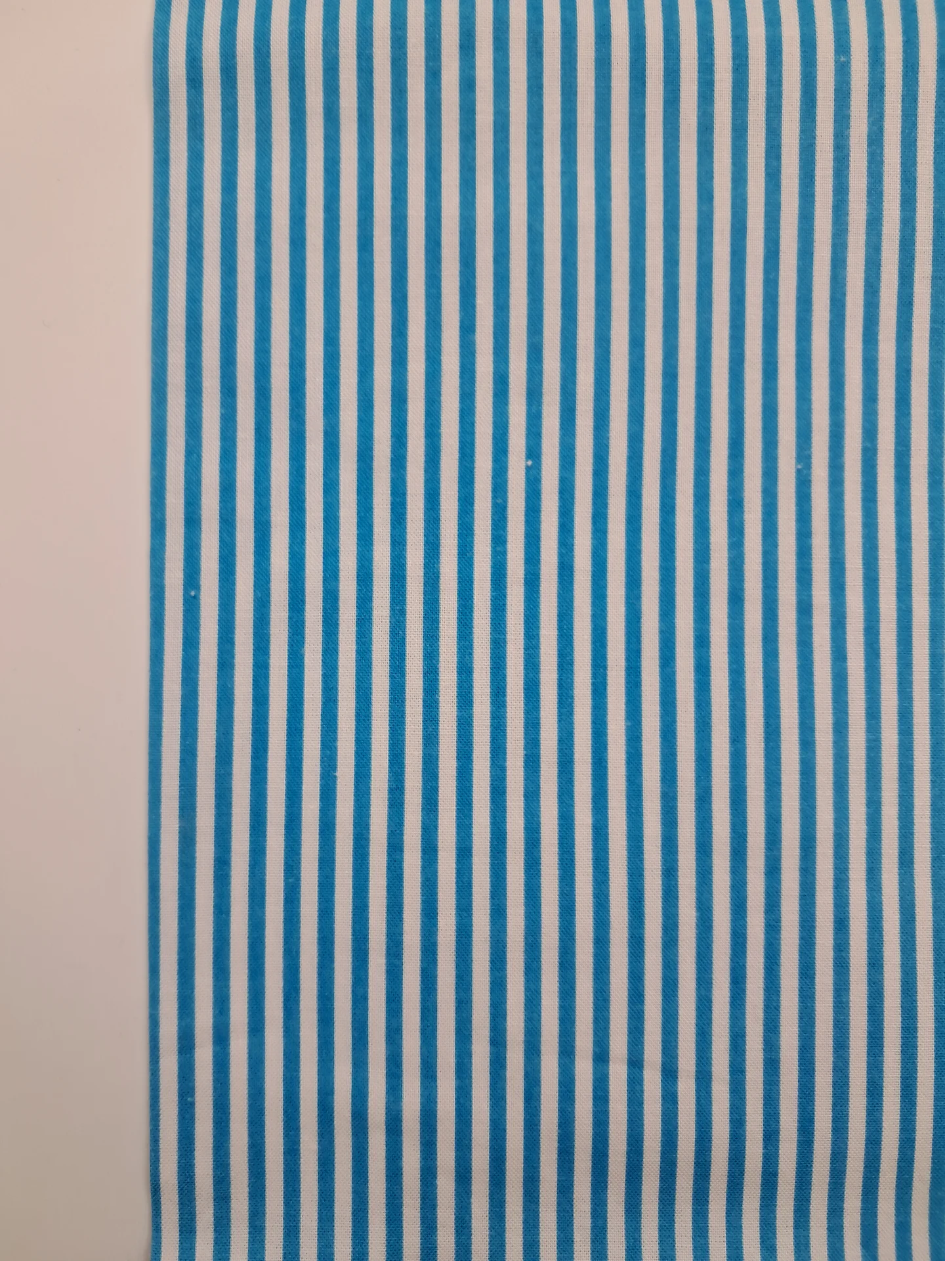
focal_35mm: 27
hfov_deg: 51.4
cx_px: 472
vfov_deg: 65.3
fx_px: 983
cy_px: 630
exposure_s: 1/50
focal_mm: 4
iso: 50
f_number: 1.8
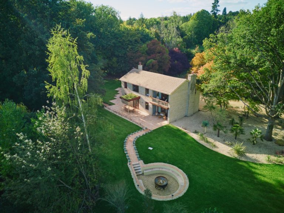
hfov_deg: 71.6
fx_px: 197
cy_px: 106
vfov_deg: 56.8
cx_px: 142
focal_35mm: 24
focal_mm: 6.72
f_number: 1.7
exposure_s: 1/500
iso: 150
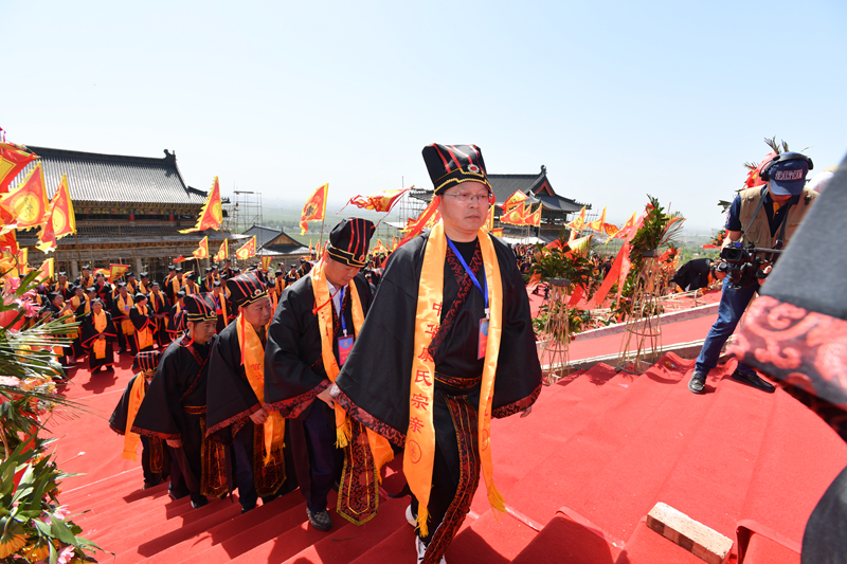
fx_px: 400
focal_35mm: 17
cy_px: 282
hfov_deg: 93.3
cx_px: 424
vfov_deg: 70.4
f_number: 7.1
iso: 125
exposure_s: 1/200
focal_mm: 17
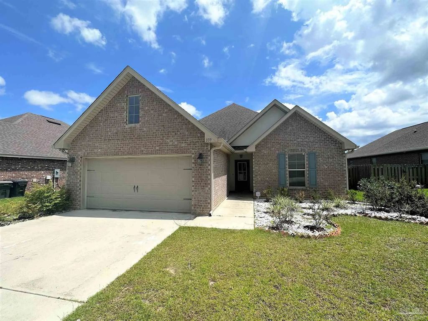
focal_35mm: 14
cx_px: 214
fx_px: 173
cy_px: 160
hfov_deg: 102.1
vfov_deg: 85.7
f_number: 2.2
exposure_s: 1/2304
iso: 50
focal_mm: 2.22
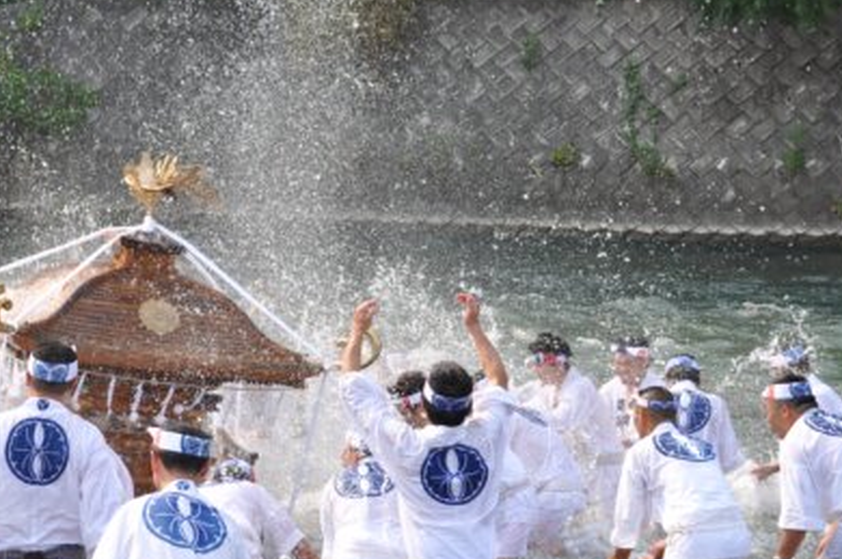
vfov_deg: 13.5
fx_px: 2358
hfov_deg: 20.1
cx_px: 196
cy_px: 369
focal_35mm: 101
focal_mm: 35
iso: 200
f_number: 5
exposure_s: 1/500
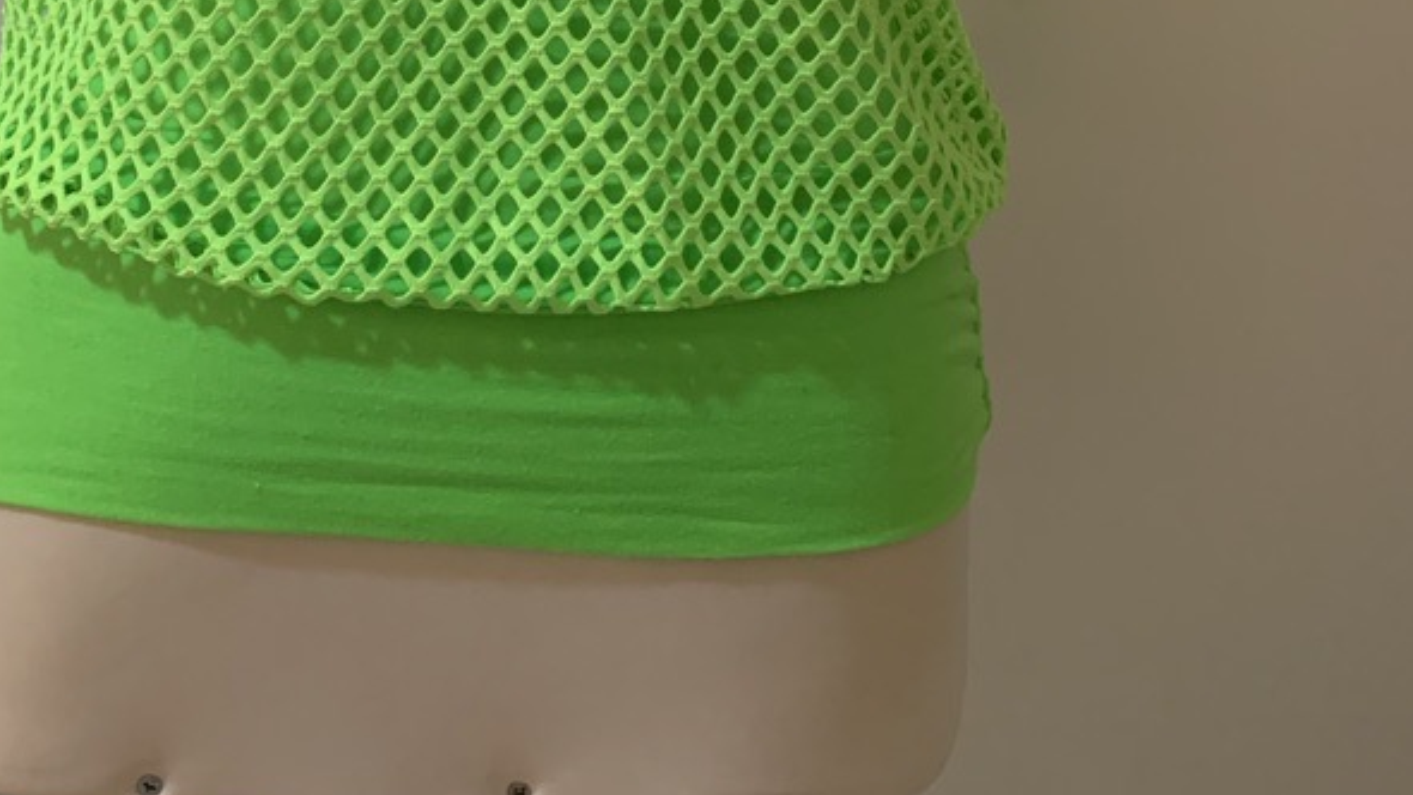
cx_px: 580
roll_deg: -2.6
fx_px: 1799
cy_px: -211
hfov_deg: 42.7
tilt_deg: -5.8
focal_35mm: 48
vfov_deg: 22.5
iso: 400
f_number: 1.8
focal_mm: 4.25
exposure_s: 1/57
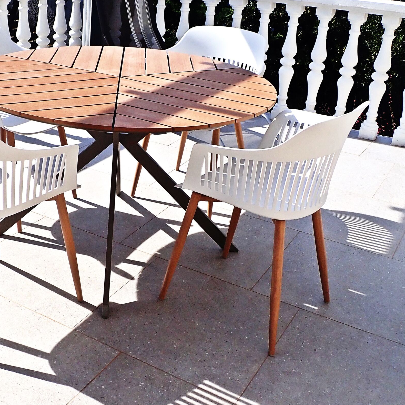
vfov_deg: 35.9
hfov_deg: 35.4
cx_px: 110
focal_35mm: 47
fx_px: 622
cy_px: 164
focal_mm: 5.5
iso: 100
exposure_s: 1/200
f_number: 9
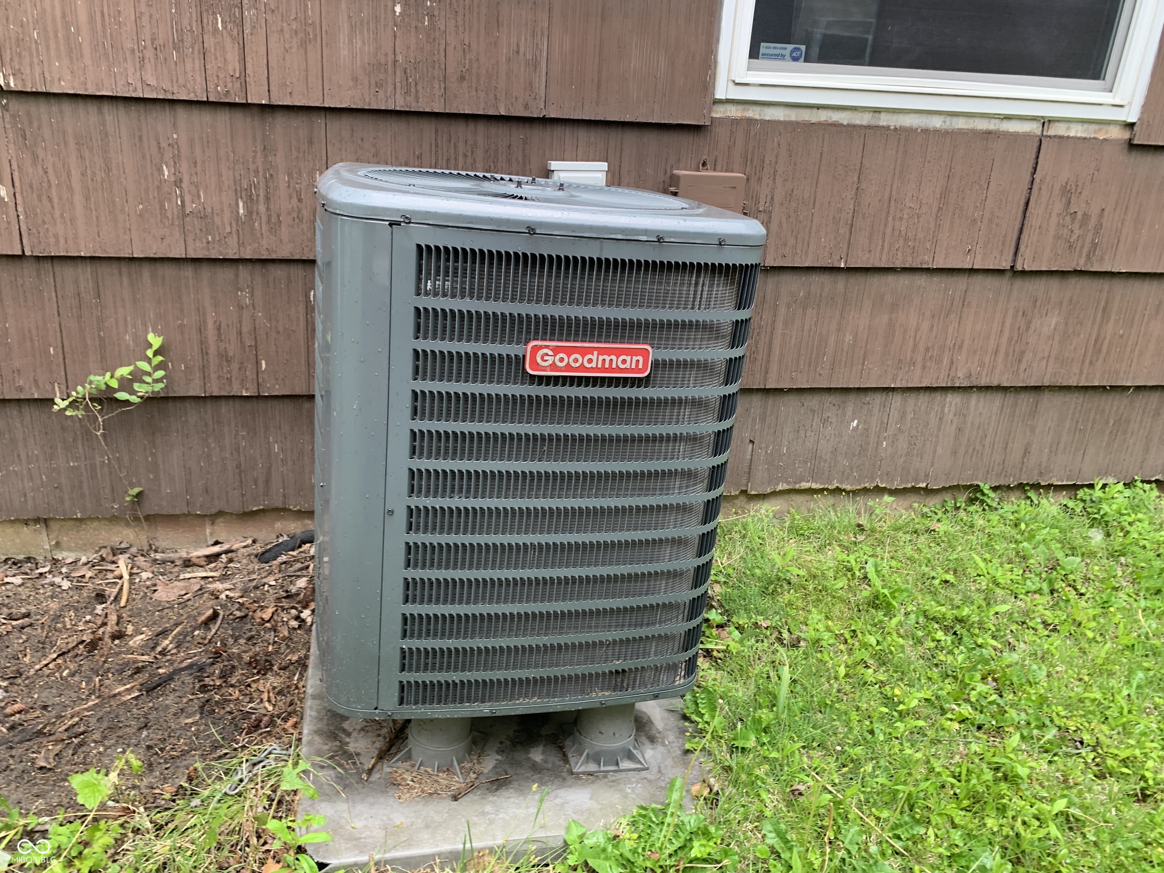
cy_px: 436
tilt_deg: -22.8
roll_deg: -2.9
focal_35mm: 26
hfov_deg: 67.3
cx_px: 582
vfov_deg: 53.1
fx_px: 874
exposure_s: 1/82
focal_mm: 4.25
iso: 100
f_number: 1.8
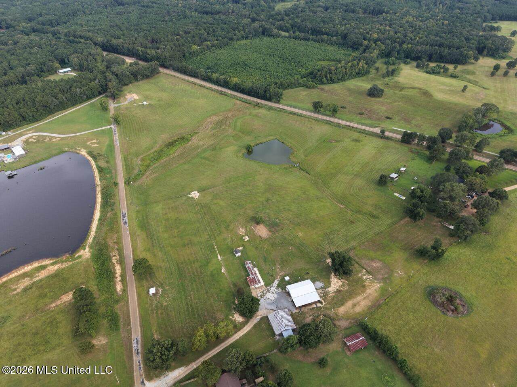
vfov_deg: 56.8
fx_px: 358
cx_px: 258
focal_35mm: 24
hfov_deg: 71.6
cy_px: 194
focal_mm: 8.67
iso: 140
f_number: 1.8
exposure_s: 1/640
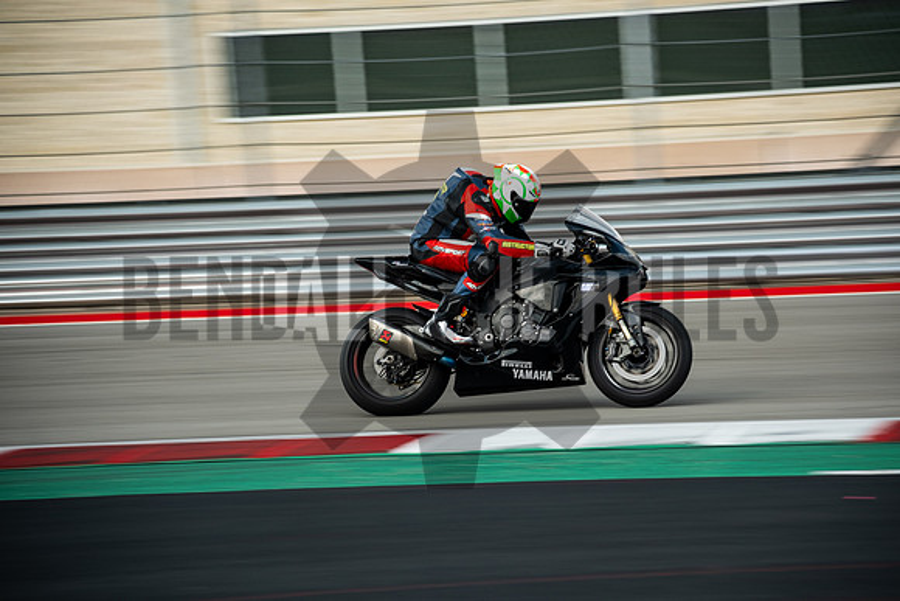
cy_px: 300
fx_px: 3751
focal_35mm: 150
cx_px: 450
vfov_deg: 9.2
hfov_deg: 13.7
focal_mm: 100
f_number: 4.5
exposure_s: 1/200
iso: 160
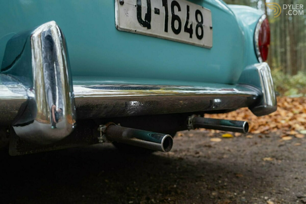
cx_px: 153
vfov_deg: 37.9
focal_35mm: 35
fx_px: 297
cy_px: 102
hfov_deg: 54.4
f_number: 5.6
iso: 640
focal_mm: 35
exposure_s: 1/25
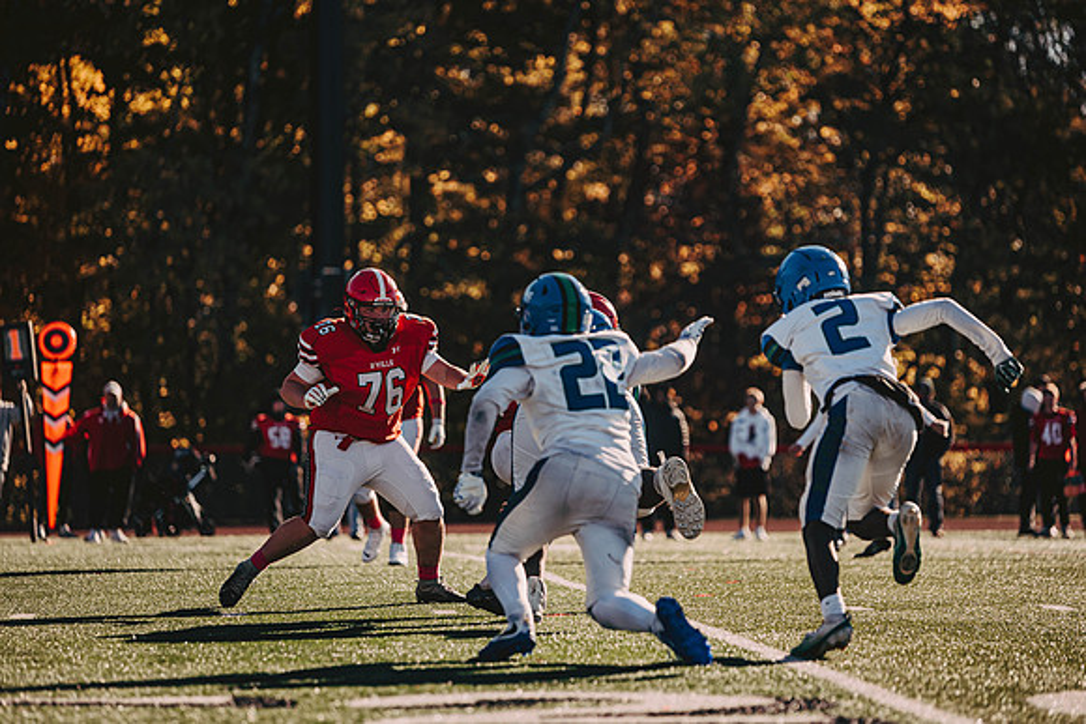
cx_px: 543
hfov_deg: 11.7
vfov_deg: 7.9
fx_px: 5280
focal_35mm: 175
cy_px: 362
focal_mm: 175
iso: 250
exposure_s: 1/2000
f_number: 3.2
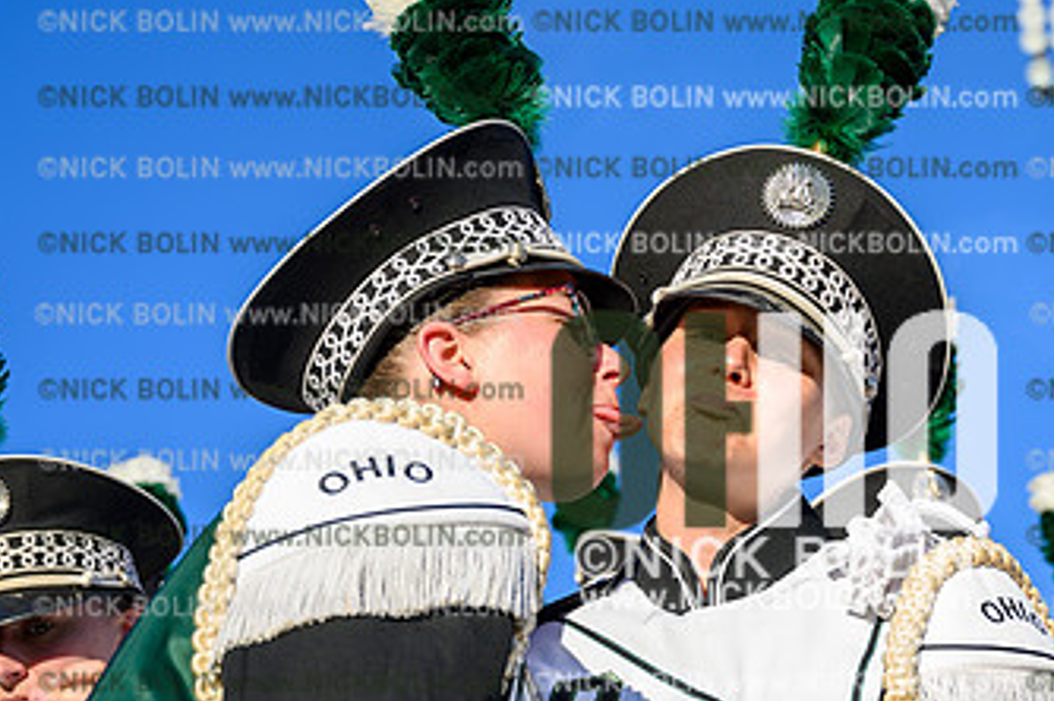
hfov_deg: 25.1
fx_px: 2340
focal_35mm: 80
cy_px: 461
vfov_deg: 17.0
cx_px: 773
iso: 125
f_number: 4
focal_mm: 46
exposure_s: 1/640
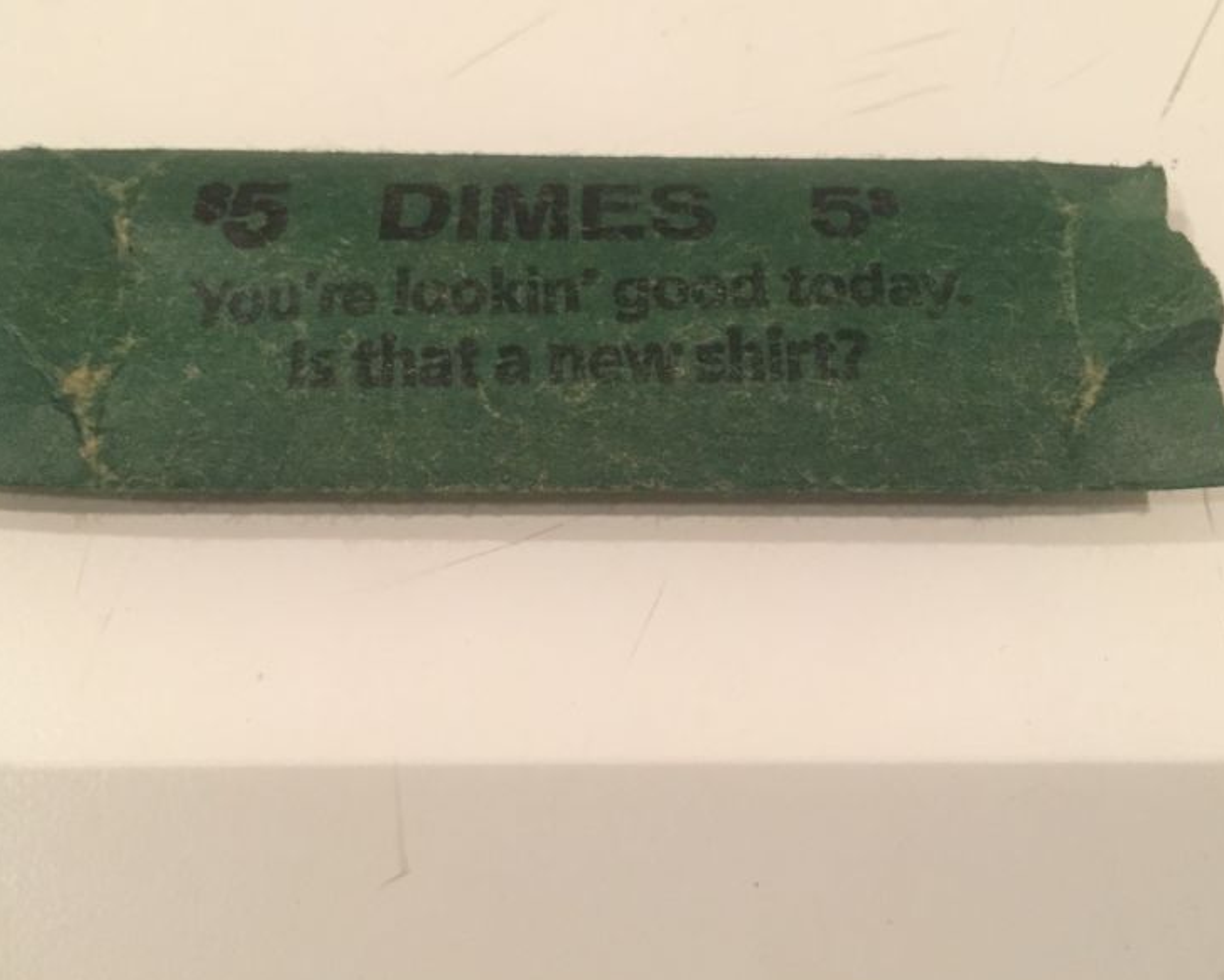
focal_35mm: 39
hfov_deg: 46.8
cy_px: 444
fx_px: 1413
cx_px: 617
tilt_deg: -64.1
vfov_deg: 38.2
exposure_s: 1/15
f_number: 2.2
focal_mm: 4.15
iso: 500
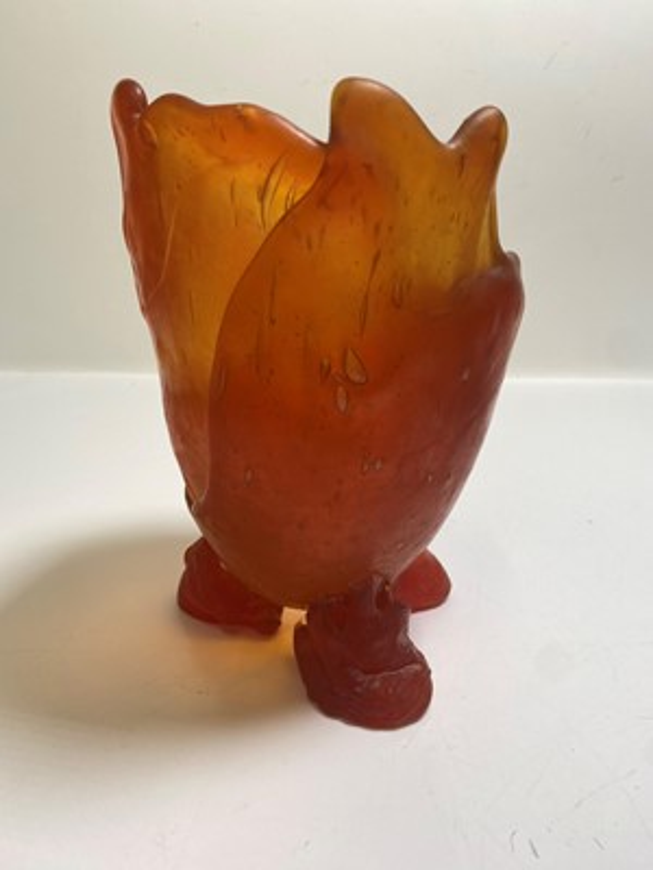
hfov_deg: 53.1
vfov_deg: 67.3
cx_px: 326
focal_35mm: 26
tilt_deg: -19.6
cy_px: 435
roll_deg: +0.0
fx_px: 654
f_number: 1.8
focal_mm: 4.25
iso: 32
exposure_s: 1/141
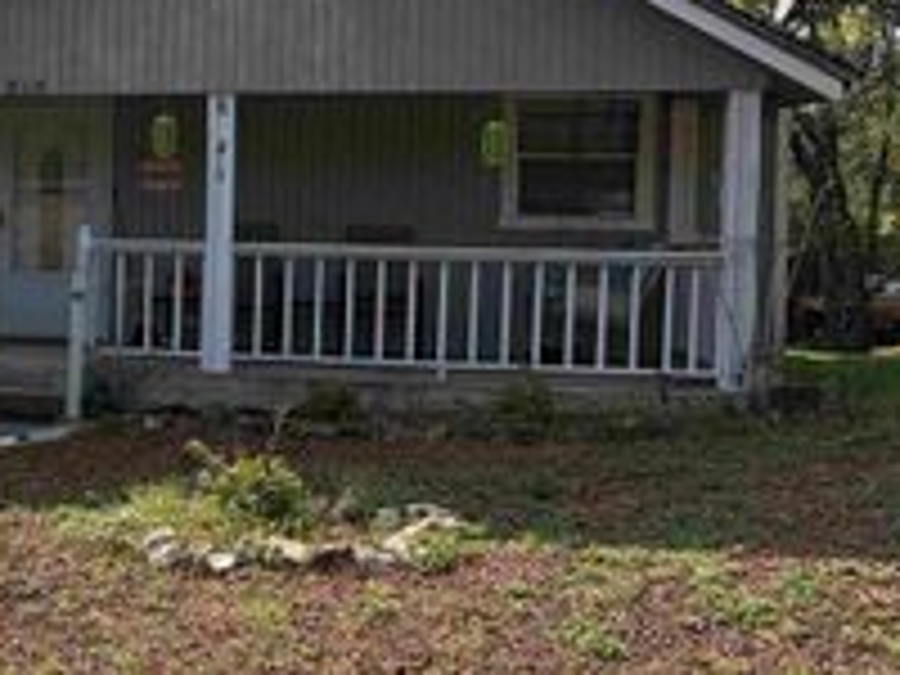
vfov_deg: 22.5
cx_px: -148
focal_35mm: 65
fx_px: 1690
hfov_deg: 26.8
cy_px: 205
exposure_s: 1/4329
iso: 50
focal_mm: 5.96
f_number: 1.6
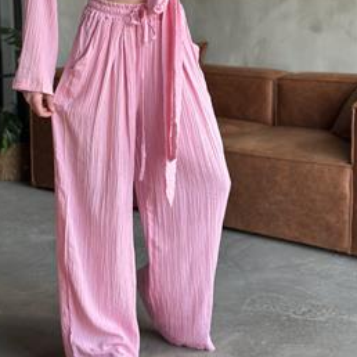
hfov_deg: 24.6
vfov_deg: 24.5
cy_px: 122
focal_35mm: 70
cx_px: 140
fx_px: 817
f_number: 1.78
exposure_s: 1/60
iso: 125
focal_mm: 6.86
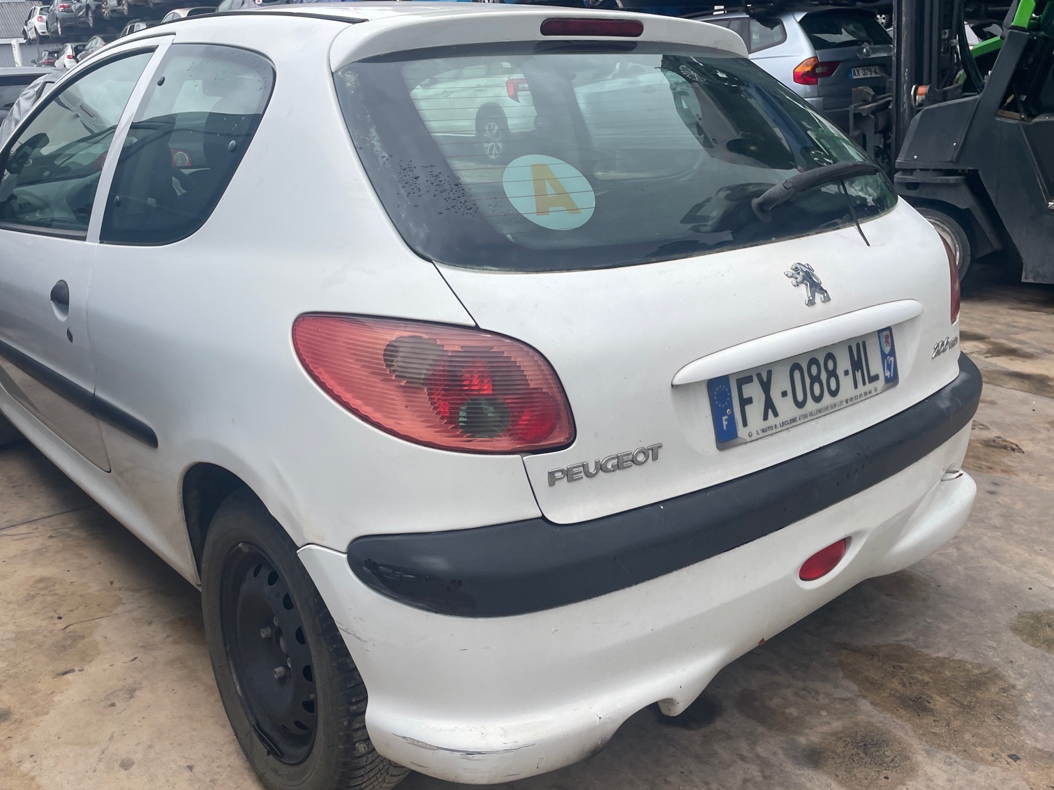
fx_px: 944
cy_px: 380
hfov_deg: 58.0
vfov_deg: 45.4
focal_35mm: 31
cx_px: 440
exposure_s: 1/812
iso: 32
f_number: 1.6
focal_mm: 4.2
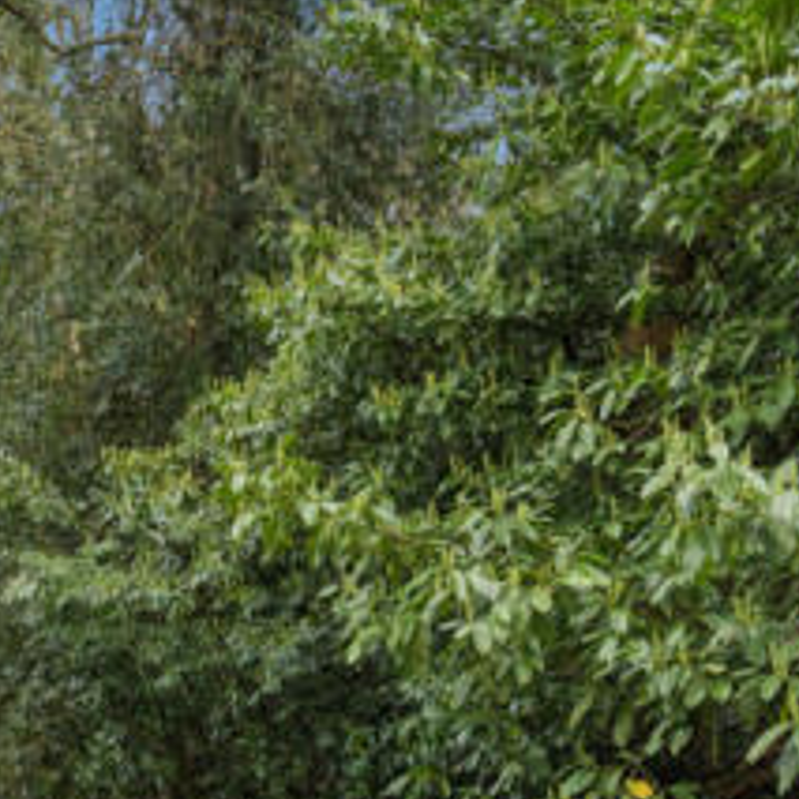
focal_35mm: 60
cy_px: 745
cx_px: -17
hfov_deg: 26.9
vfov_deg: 27.4
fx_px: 1567
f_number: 10
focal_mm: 23
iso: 640
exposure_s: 1/125
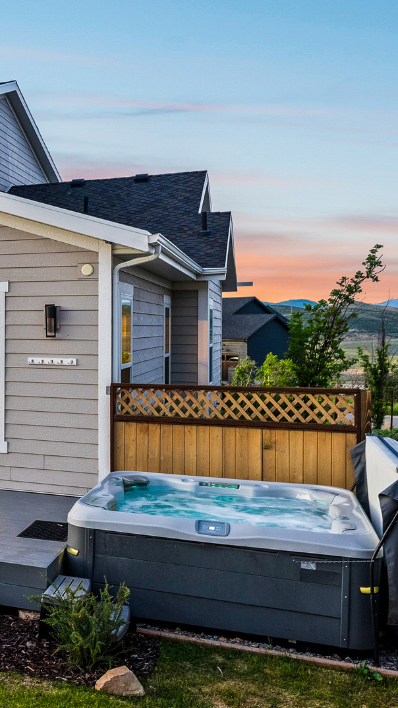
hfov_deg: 23.8
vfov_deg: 48.1
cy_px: 284
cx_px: -159
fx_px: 788
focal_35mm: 42
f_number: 5.6
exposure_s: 1/10
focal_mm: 21
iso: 640
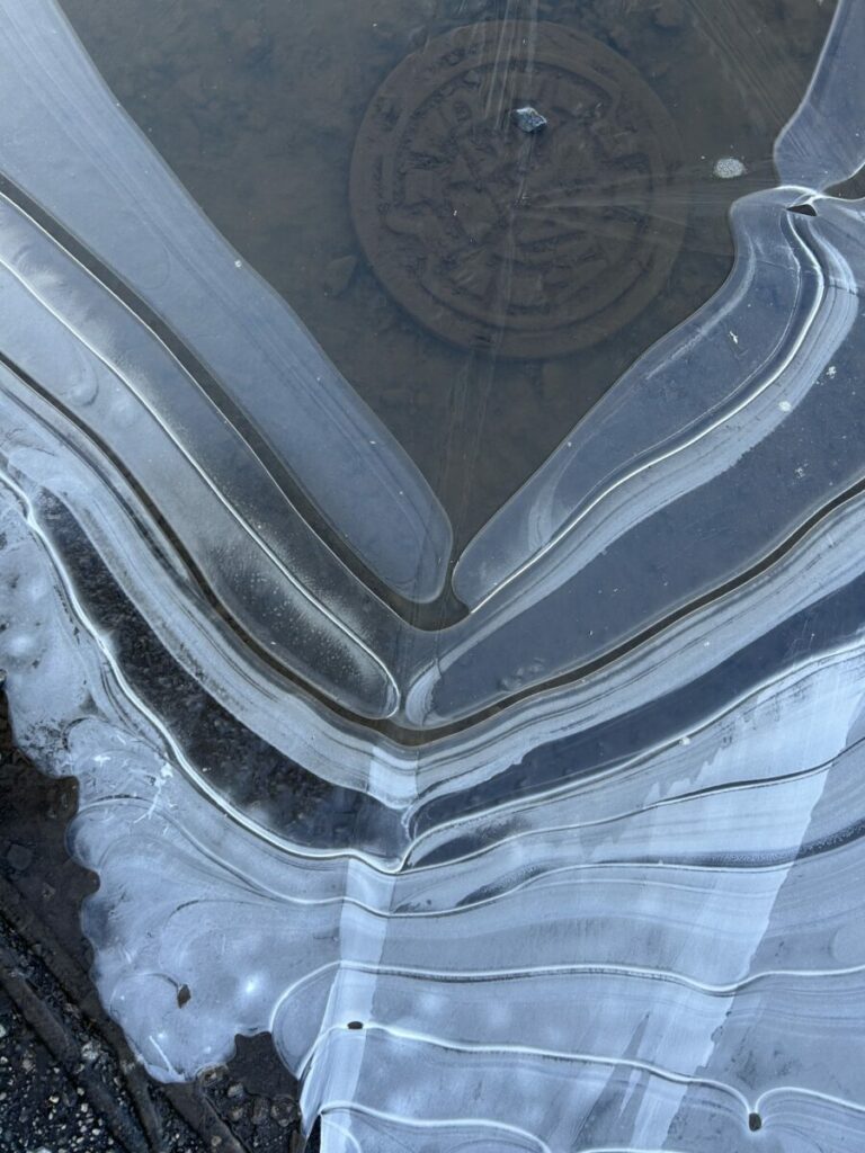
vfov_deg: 67.3
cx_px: 432
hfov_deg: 53.1
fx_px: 866
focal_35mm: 26
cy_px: 576
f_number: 1.5
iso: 32
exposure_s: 1/139
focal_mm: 5.7
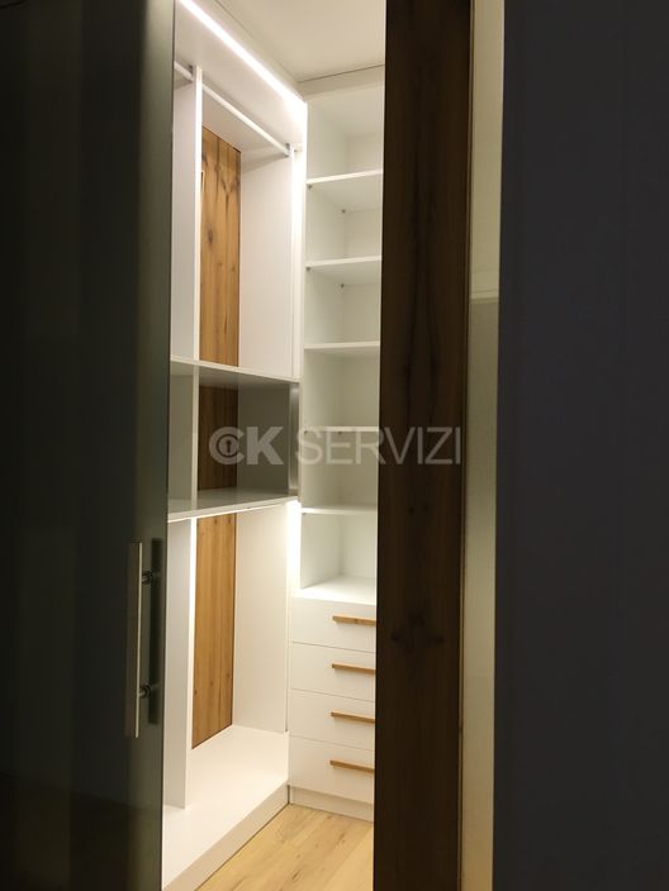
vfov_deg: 61.7
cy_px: 446
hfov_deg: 48.2
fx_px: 747
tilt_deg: +2.9
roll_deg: -0.1
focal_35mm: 29
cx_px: 334
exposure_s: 1/33
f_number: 2.2
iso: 64
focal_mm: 4.15
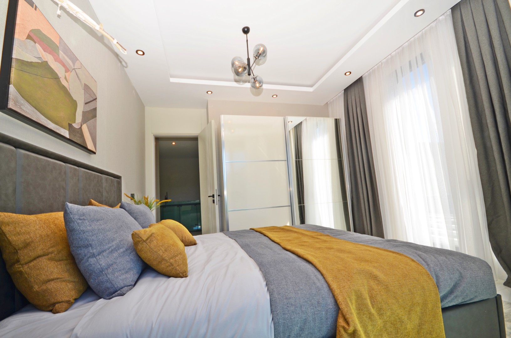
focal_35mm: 16
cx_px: 256
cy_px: 169
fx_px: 234
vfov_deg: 71.8
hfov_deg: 95.1
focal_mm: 11
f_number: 5.6
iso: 100
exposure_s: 1/125
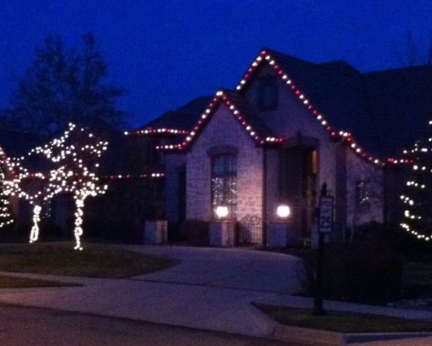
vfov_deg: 40.1
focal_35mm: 37
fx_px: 473
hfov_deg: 49.1
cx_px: 207
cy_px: 173
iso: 1000
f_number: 2.8
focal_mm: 3.85
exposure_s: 1/15
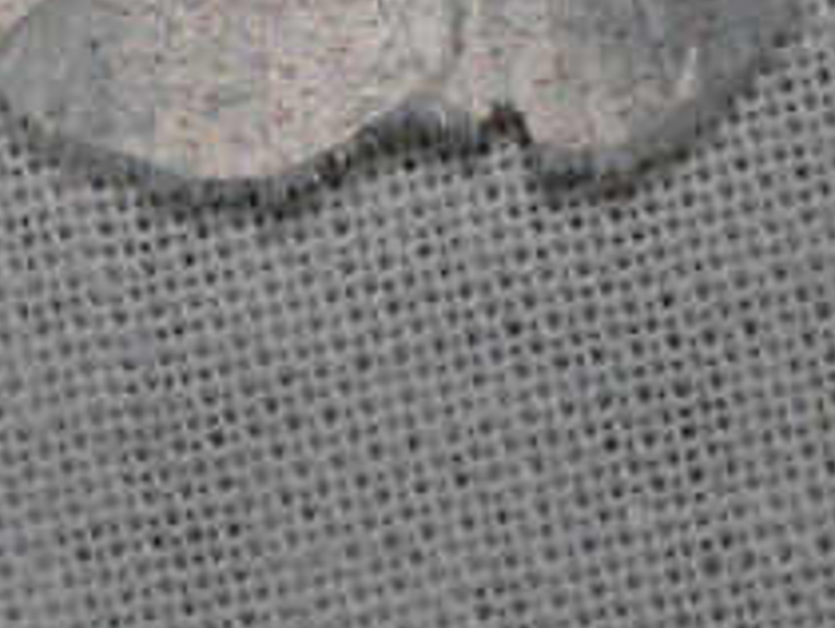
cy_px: -270
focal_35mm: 601
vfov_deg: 2.5
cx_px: 324
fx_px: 14514
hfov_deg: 3.3
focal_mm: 31.3
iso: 100
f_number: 11
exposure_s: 1/640
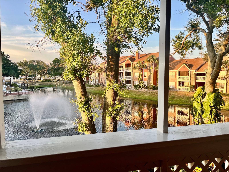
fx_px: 172
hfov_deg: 67.3
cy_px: 86
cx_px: 114
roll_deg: +0.2
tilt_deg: -3.5
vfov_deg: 53.1
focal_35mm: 26
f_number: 1.6
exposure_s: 1/532
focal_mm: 5.1
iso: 50
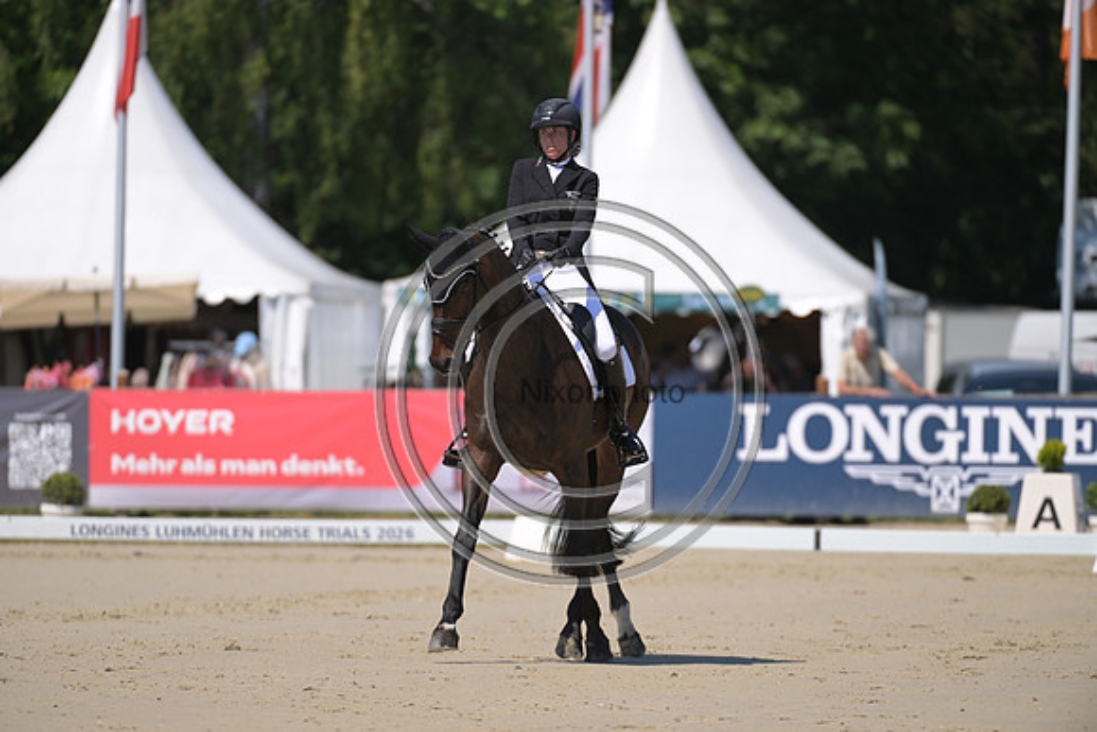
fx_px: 12191
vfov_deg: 3.4
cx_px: 548
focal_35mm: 400
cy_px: 366
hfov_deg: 5.2
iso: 180
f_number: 5
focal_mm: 400
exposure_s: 1/1250
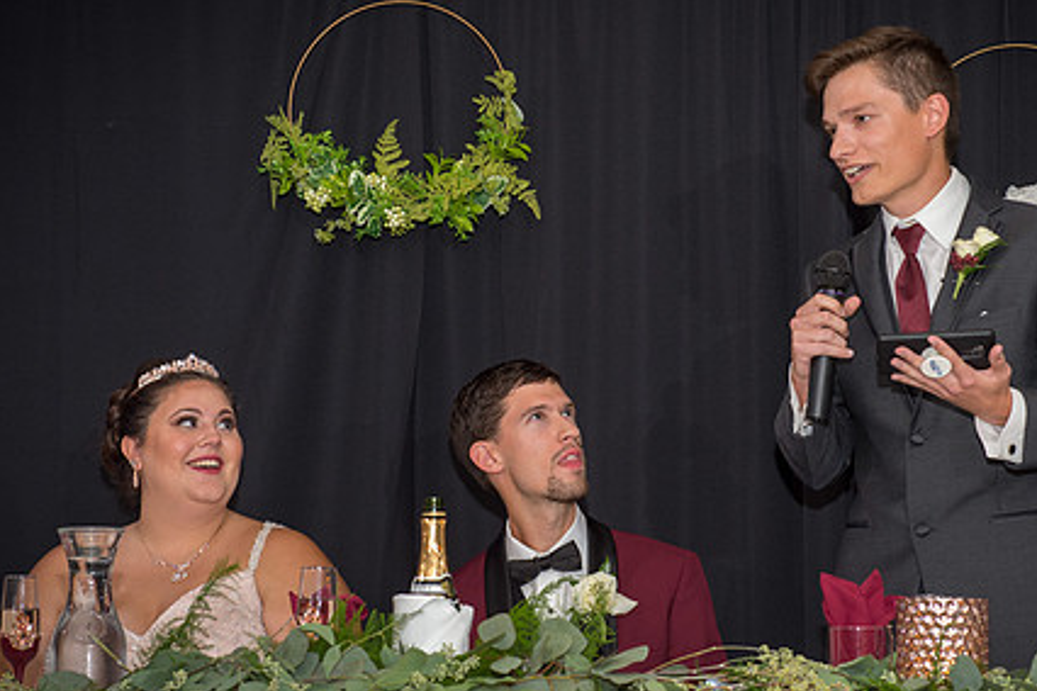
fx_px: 2967
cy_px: 379
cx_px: 655
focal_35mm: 103
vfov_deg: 13.3
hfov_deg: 19.8
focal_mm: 70
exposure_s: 1/60
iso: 800
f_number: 4.8
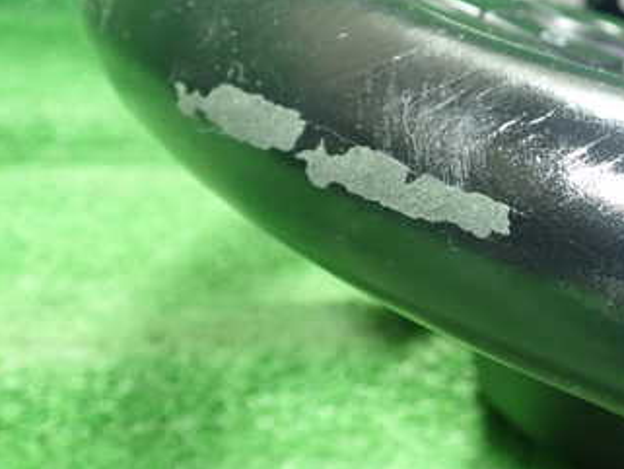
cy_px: 230
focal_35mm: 56
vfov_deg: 26.1
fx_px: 1010
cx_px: 515
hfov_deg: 33.2
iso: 800
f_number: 2.3
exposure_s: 1/60
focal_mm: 5.5
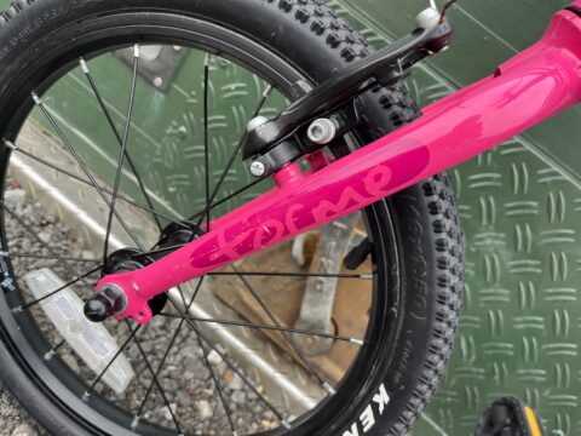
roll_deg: -37.3
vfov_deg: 53.1
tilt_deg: -23.2
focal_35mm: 26
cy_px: 218
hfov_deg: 67.3
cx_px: 290
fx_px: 436
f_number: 1.6
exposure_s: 1/213
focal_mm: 5.1
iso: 40
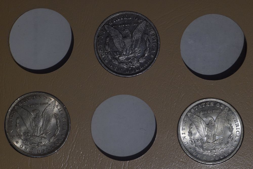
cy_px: 84
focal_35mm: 135
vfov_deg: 10.2
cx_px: 126
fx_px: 949
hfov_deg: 15.2
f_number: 8
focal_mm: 90
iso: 1600
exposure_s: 1/160
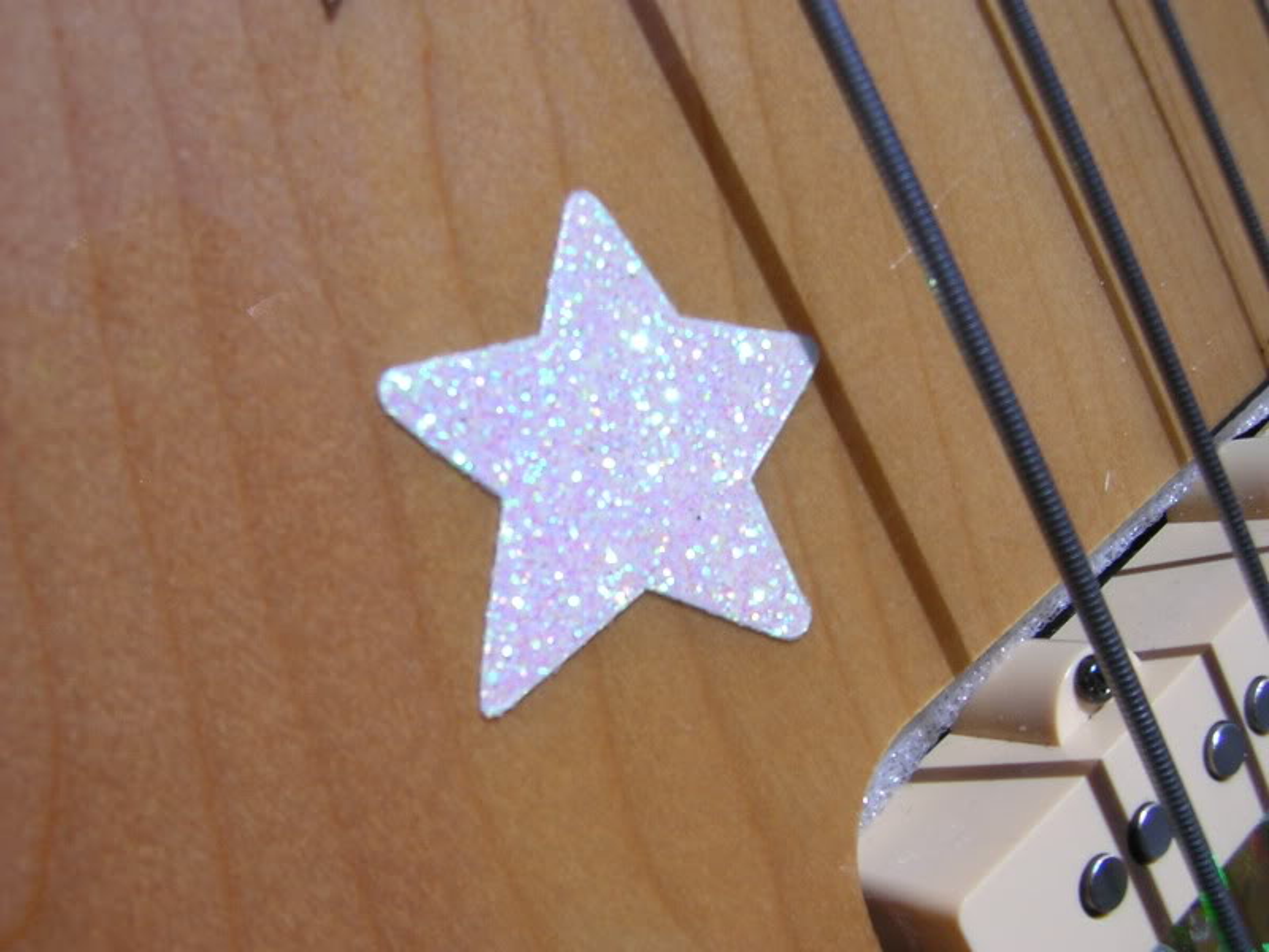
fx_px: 1320
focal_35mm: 36
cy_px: 476
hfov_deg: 51.4
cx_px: 634
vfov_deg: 39.7
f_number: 5.2
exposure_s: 1/824
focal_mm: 4.7
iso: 100
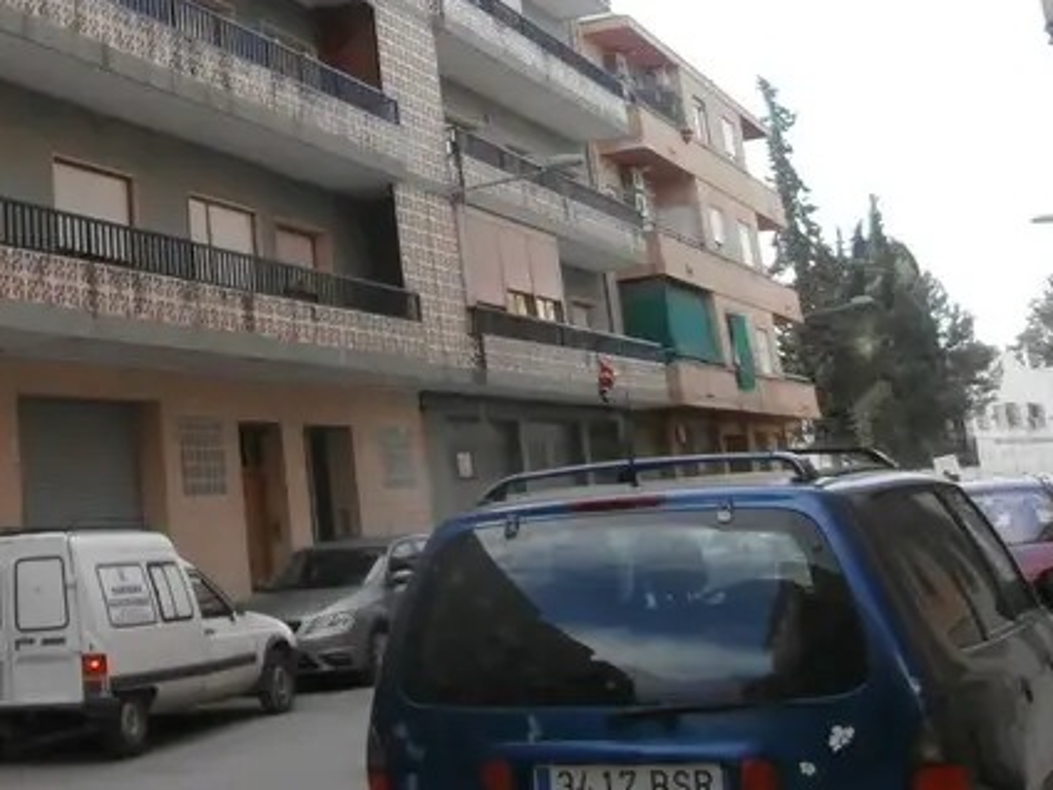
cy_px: 114
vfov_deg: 24.7
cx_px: 139
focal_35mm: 58
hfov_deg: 31.9
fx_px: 1764
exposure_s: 1/500
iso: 200
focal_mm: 4.2
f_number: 3
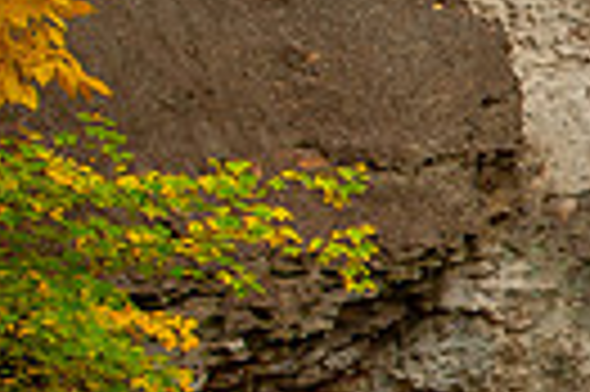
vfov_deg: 10.1
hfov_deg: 13.0
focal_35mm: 135
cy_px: 263
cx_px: 1212
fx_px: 2210
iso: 400
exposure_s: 1/160
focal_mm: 24
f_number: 4.5
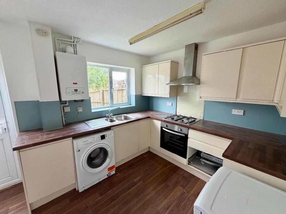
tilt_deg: -10.0
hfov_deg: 102.1
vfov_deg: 85.7
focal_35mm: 14
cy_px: 107
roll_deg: +0.5
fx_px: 116
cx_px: 143
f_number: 2.2
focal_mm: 2.22
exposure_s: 1/121
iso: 160
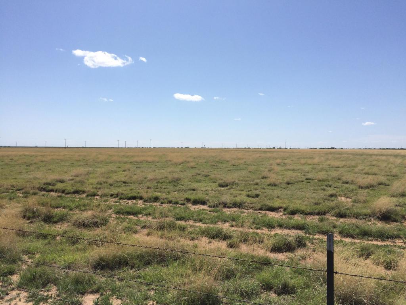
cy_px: 152
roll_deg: +0.6
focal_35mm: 29
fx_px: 340
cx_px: 203
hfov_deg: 61.7
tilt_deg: -0.4
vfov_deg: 48.2
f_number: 2.2
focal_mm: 4.15
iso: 32
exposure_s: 1/4115
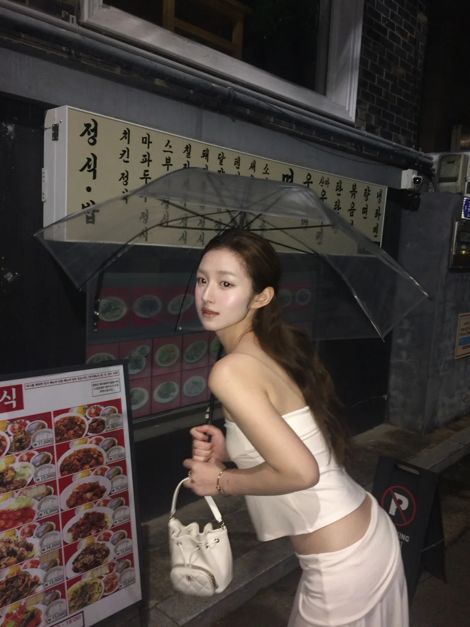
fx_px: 525
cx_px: 235
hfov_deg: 48.2
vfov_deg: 61.7
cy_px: 314
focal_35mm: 29
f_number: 2.2
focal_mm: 4.15
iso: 125
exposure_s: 1/16
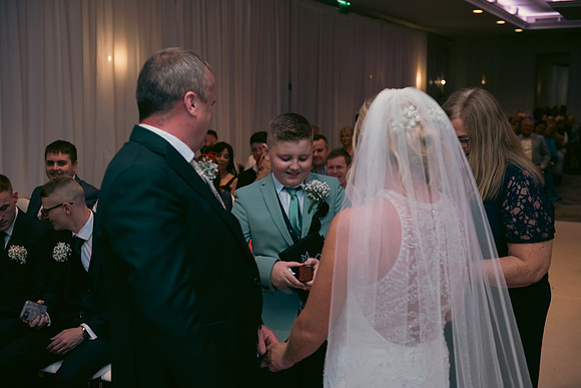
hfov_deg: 43.6
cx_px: 290
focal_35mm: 45
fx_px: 726
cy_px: 194
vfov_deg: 29.9
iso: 800
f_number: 3.5
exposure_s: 1/160
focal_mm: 45
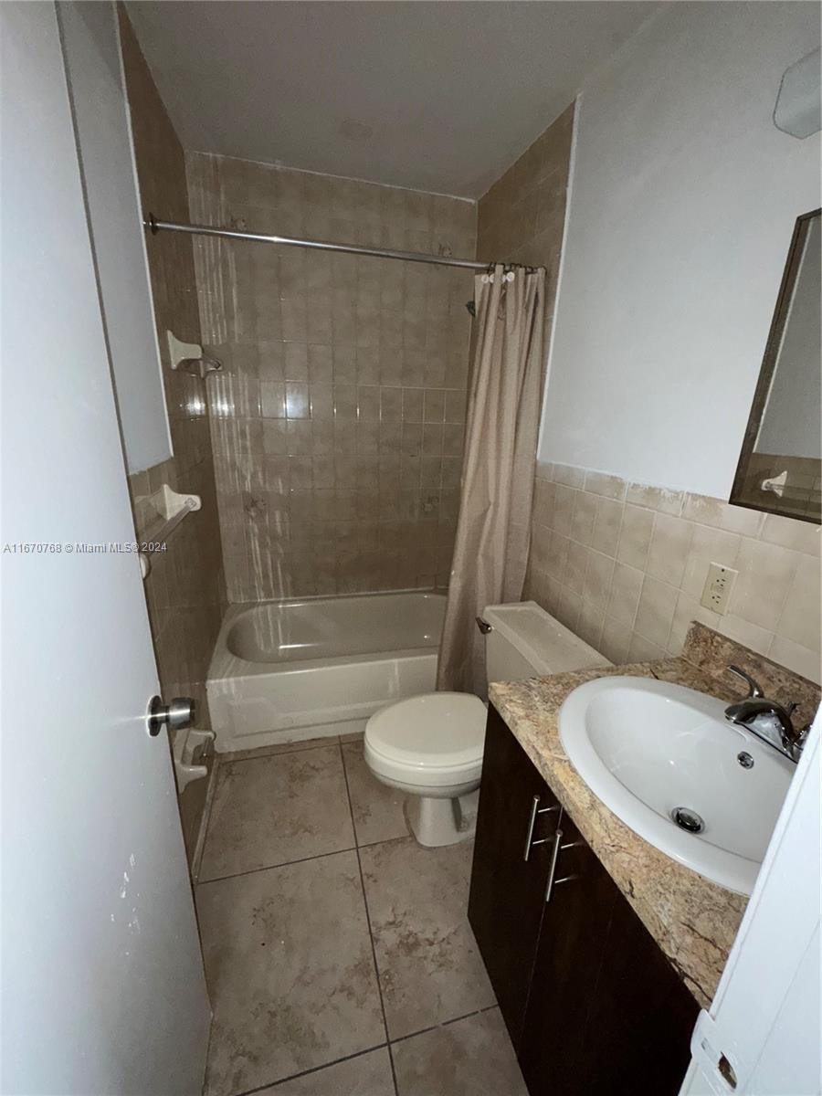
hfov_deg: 85.7
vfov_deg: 102.1
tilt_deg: -17.1
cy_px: 548
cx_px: 411
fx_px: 443
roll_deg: -2.3
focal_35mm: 14
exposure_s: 1/43
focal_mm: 2.22
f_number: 2.2
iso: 200
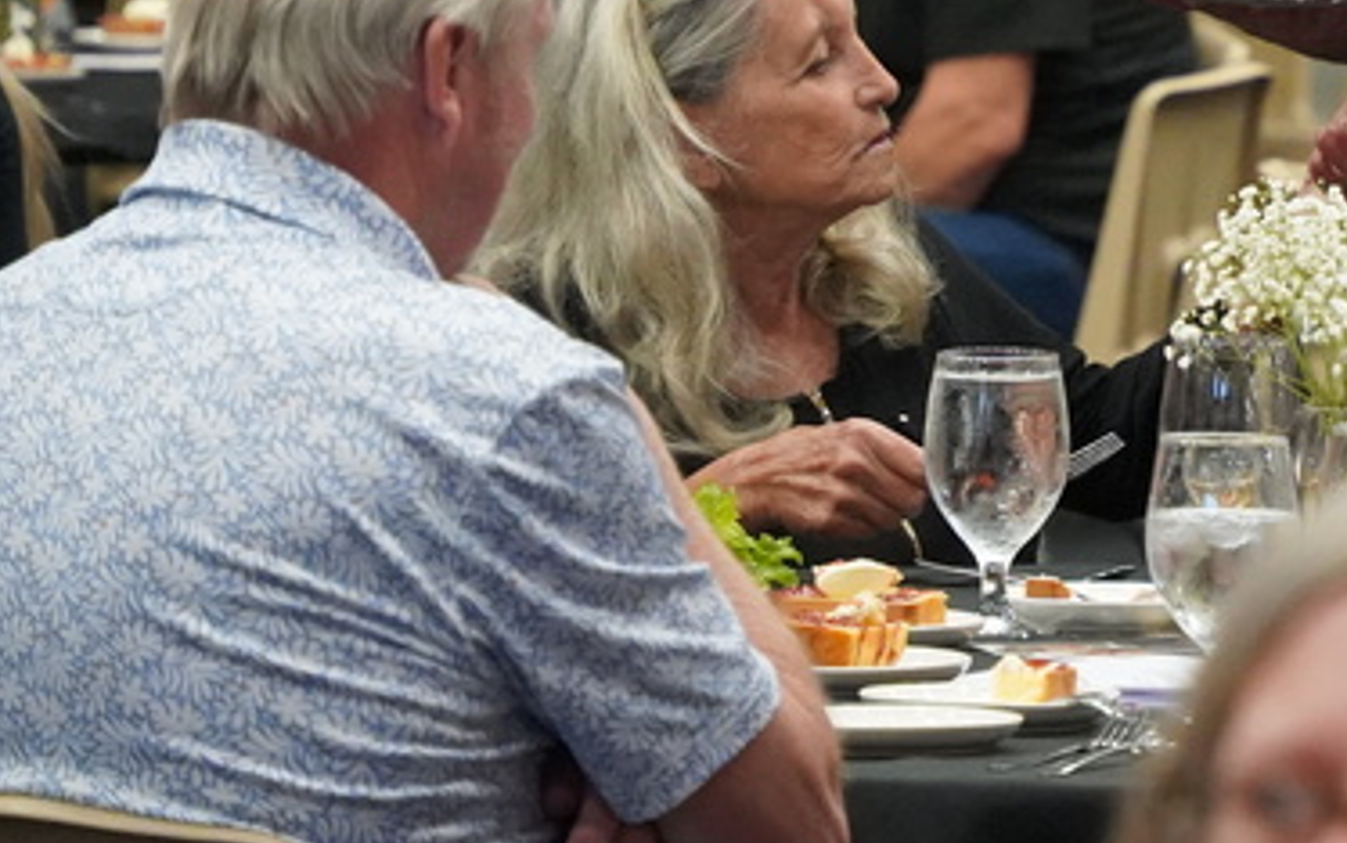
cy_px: -74
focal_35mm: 503
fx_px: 18471
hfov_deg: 4.2
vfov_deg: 2.6
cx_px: 1433
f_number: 5.6
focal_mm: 154
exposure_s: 1/250
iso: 8000
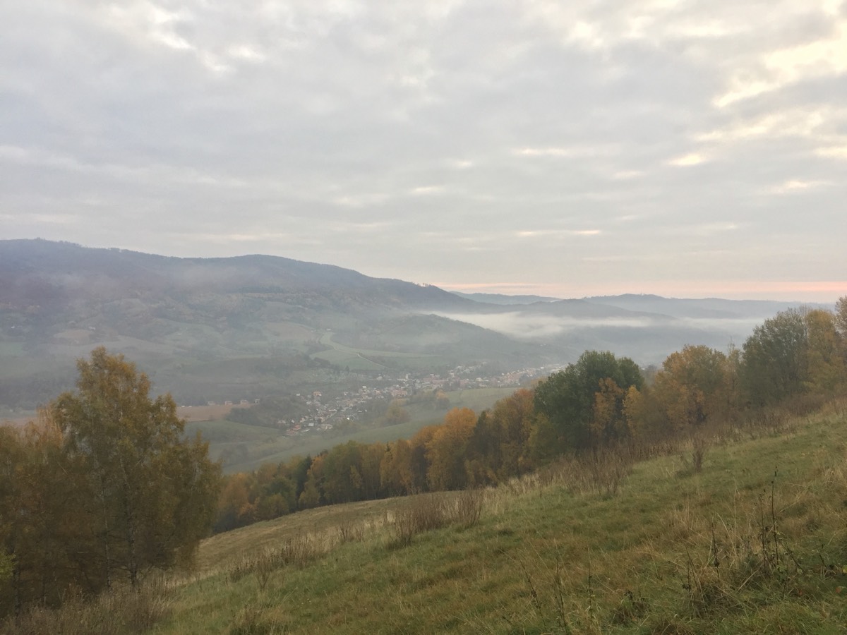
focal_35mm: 29
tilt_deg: -2.4
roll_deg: -0.1
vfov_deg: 48.2
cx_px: 424
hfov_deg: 61.7
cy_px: 318
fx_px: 710
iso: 40
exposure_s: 1/100
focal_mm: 4.15
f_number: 2.2
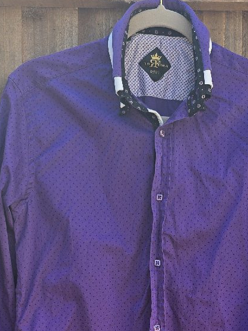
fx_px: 631
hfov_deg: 22.1
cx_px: 179
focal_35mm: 66
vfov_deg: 27.8
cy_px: 326
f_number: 1.7
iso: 12
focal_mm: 6.3
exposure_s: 1/435
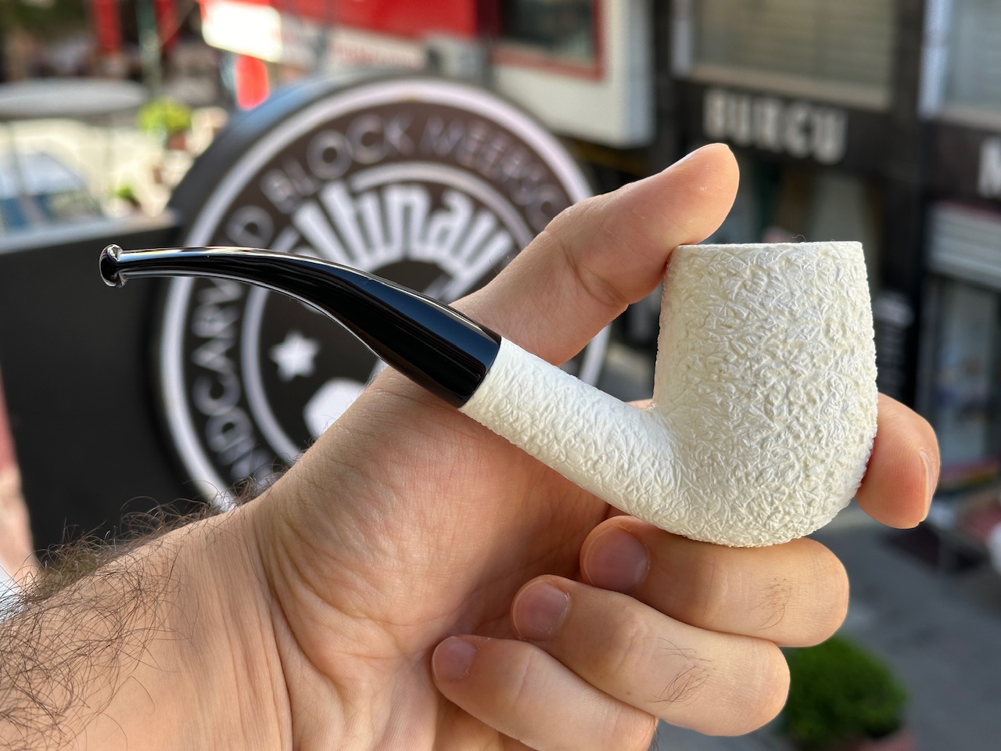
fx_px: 1388
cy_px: 376
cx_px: 500
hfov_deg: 39.7
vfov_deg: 30.3
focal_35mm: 48
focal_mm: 6.86
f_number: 1.78
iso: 64
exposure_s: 1/422
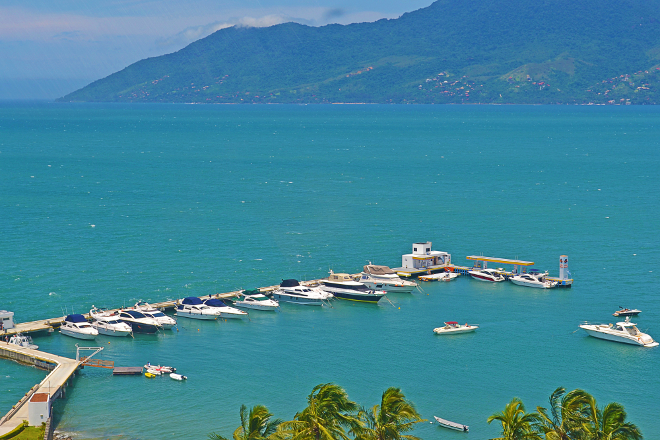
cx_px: 330
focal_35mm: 68
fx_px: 1237
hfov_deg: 29.9
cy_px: 220
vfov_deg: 20.1
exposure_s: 1/320
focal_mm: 45
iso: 100
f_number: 9
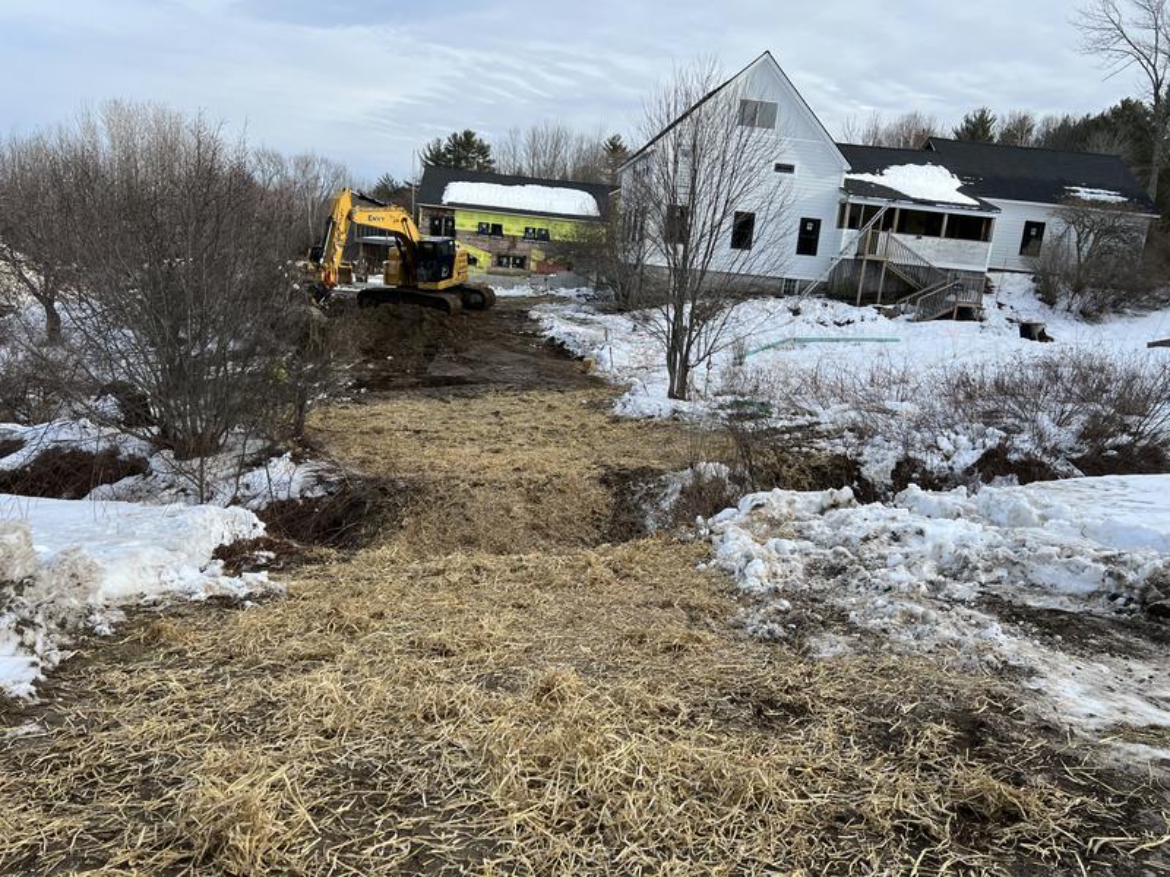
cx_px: 585
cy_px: 438
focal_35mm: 26
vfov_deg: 53.1
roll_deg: -4.1
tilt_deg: -10.0
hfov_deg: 67.3
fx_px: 879
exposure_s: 1/2165
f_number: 1.5
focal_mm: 5.7
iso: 50
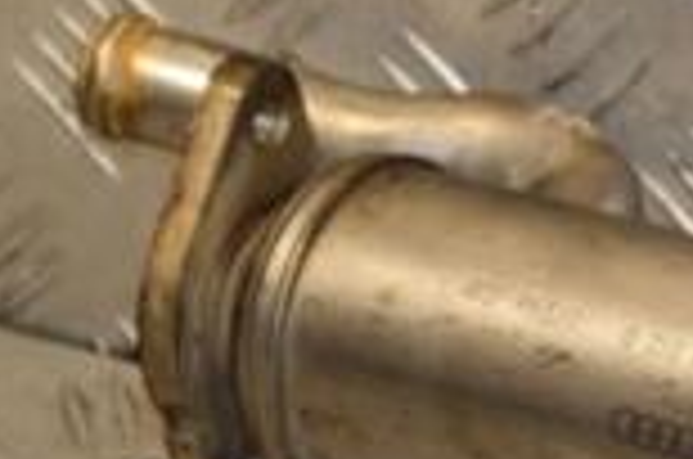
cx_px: 1256
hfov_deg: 5.0
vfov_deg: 3.3
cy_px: 482
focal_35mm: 410
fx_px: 7876
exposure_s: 1/200
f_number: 6.3
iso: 800
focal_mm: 70
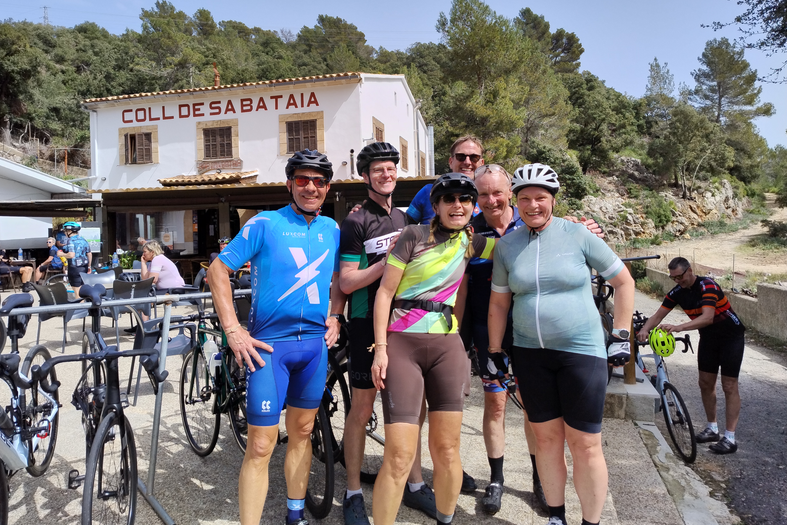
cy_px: 226
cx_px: 380
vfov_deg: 49.4
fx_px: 568
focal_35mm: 26
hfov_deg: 69.4
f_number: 1.8
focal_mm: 5.56
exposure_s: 1/1320
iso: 101
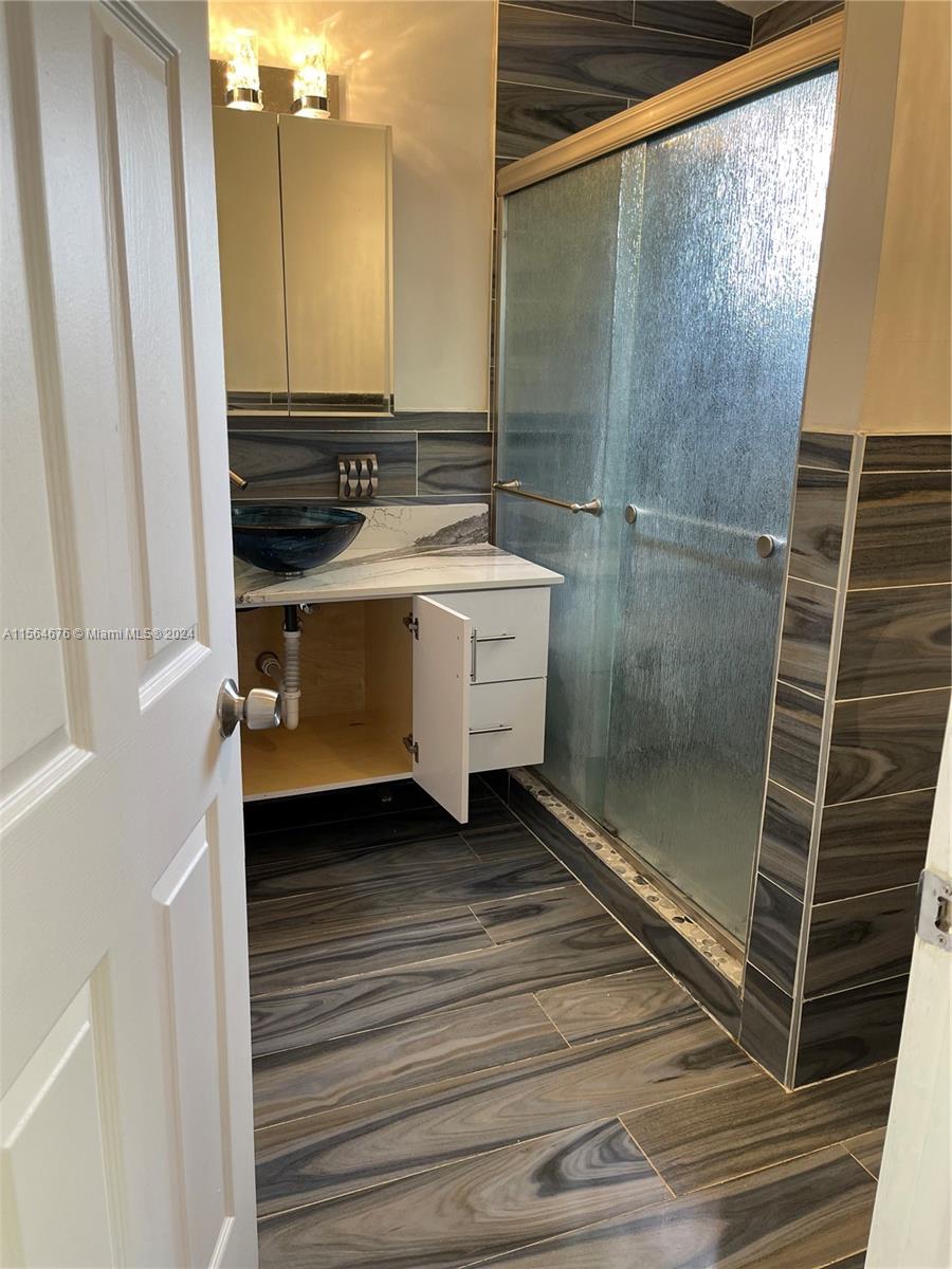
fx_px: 953
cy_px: 634
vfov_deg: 67.3
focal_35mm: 26
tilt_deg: -14.0
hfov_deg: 53.1
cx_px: 476
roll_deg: -0.3
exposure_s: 1/60
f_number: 1.6
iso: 80
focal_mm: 5.1
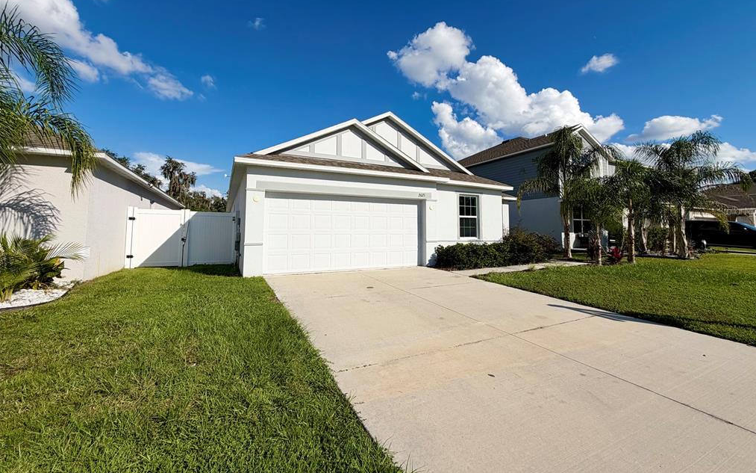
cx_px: 381
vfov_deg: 74.5
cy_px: 211
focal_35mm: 15
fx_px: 309
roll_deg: -0.7
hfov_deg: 101.5
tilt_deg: +4.7
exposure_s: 1/1745
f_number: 2.2
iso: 20
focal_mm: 2.22
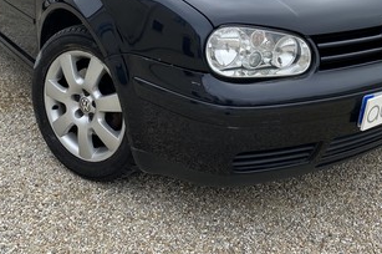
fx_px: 477
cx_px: 159
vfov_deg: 28.6
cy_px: 23
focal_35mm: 45
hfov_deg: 43.5
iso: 32
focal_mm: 4.25
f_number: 1.8
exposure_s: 1/1901
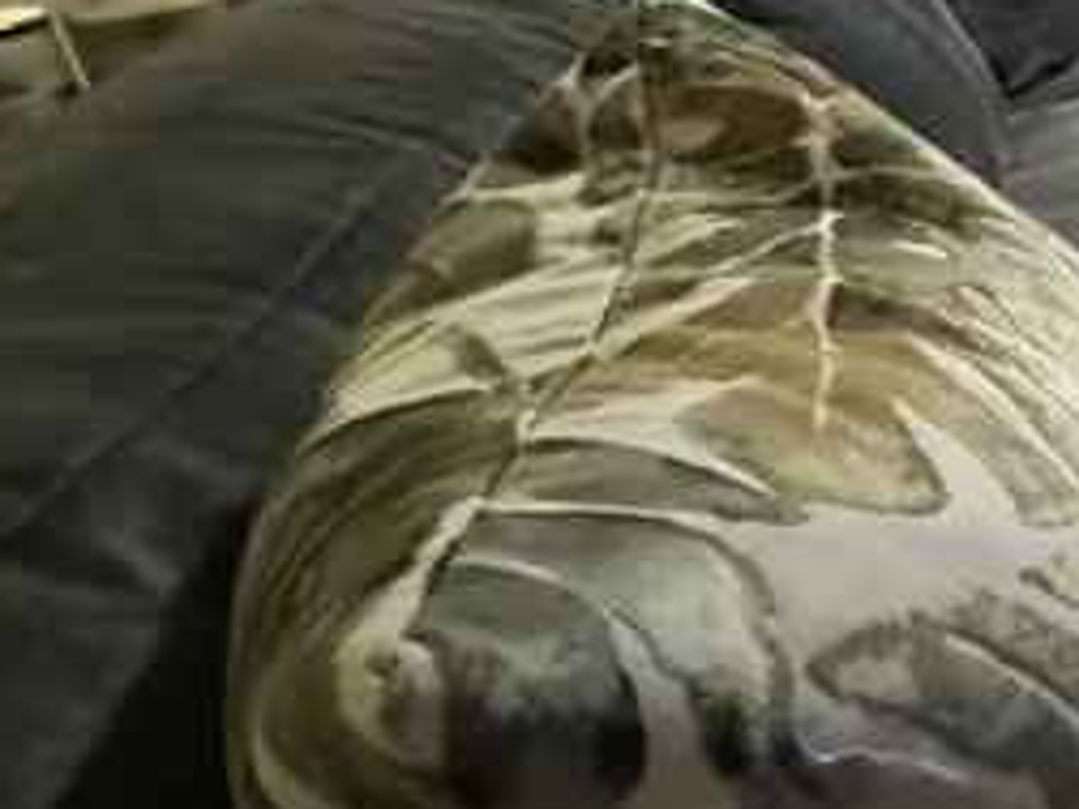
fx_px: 1777
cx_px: 2077
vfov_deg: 25.2
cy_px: 150
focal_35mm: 57
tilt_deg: -22.6
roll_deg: +0.1
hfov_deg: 20.1
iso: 1250
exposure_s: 1/40
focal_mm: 2.22
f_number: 2.2
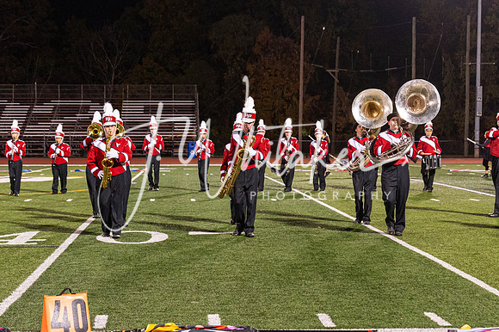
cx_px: 249
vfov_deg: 17.2
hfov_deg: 25.8
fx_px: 1088
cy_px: 258
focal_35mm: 79
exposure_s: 1/200
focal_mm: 50
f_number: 4
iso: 3200
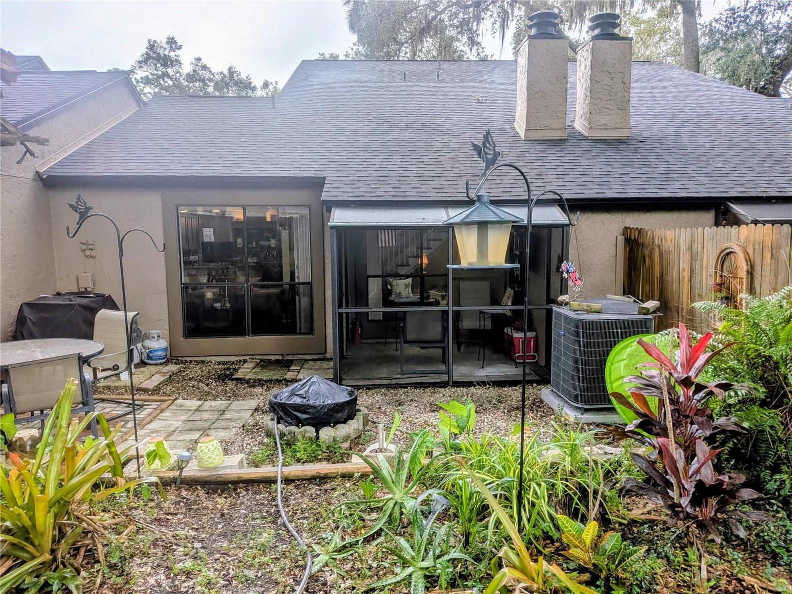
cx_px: 396
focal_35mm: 24
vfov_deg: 56.8
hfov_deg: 71.6
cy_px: 297
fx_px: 549
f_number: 1.7
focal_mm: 4.53
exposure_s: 1/199
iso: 15
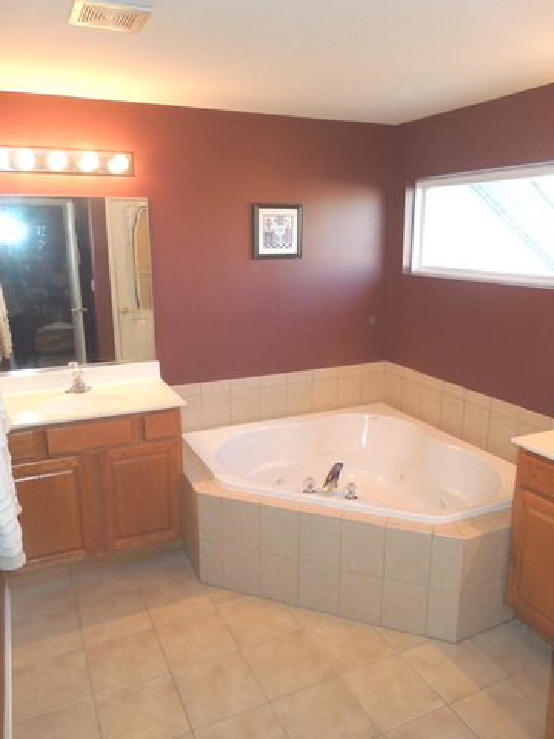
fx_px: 533
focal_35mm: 25
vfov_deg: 69.4
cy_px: 370
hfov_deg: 54.9
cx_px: 277
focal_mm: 4.5
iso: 250
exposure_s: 1/40
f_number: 3.3
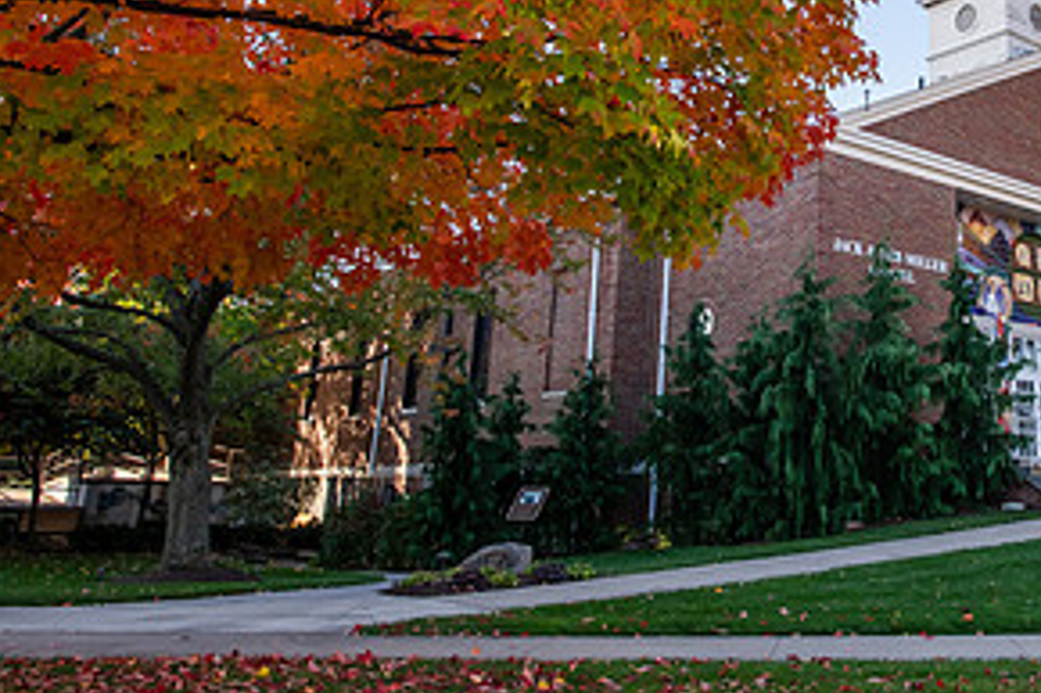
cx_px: 862
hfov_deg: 47.4
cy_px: 142
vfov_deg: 34.0
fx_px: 1098
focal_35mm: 38
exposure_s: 1/250
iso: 640
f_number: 9
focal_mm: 19
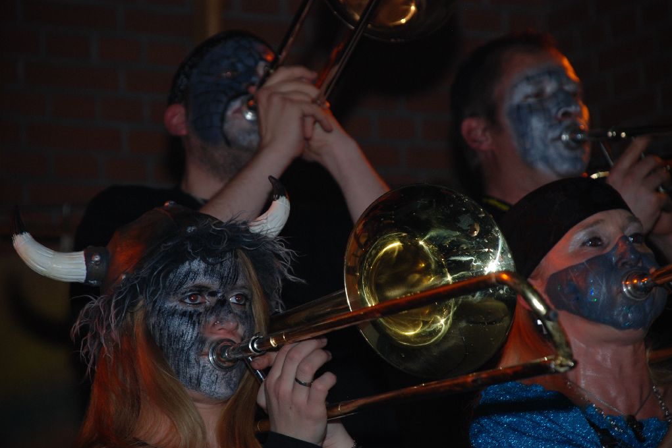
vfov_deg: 6.7
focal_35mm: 204
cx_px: 337
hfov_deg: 10.1
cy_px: 225
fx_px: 3798
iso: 200
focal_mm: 135
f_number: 5.6
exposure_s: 1/60
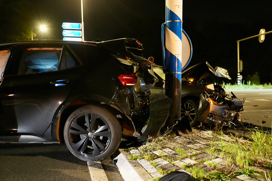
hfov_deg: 57.2
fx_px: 249
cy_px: 90
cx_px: 136
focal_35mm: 33
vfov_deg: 40.0
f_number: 4
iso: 12800
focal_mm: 33
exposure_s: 1/25
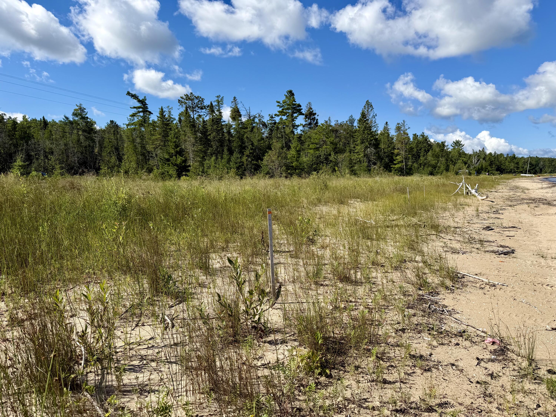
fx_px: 385
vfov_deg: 56.8
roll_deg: +1.4
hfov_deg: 71.6
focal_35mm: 24
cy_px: 208
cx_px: 278
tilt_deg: -3.8
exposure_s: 1/4975
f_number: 1.78
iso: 80
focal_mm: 6.76
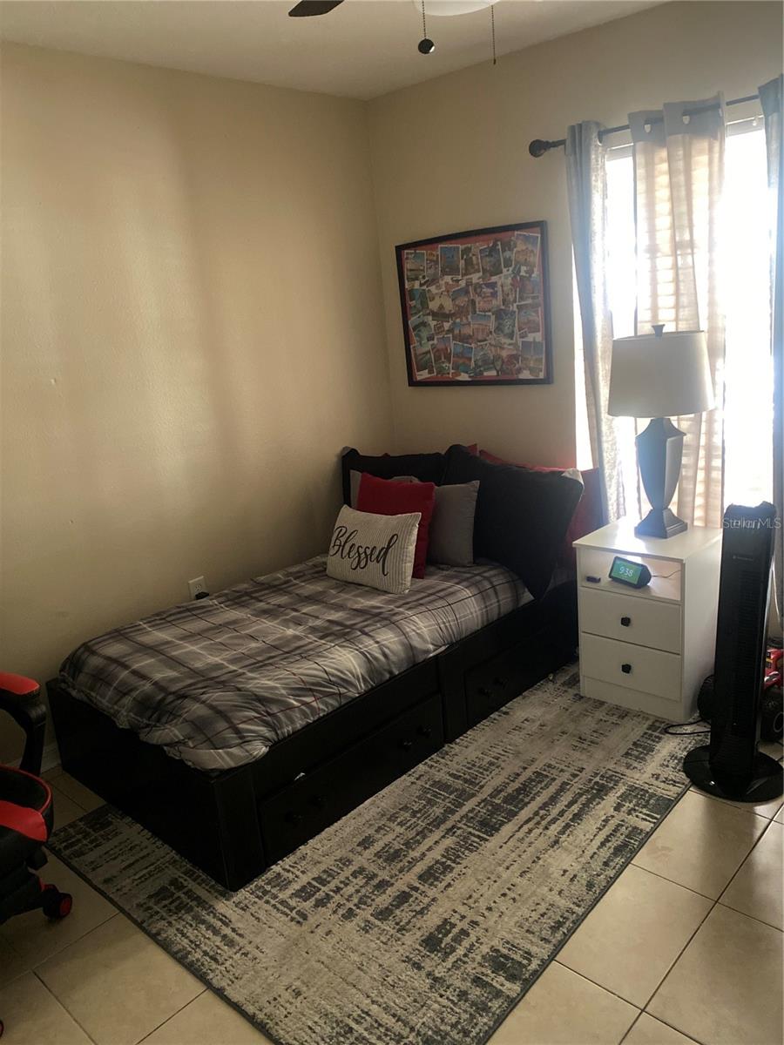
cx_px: 392
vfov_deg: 67.3
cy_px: 522
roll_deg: +5.2
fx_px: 785
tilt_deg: -15.0
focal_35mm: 26
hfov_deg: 53.1
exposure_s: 1/20
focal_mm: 4.25
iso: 800
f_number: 1.8
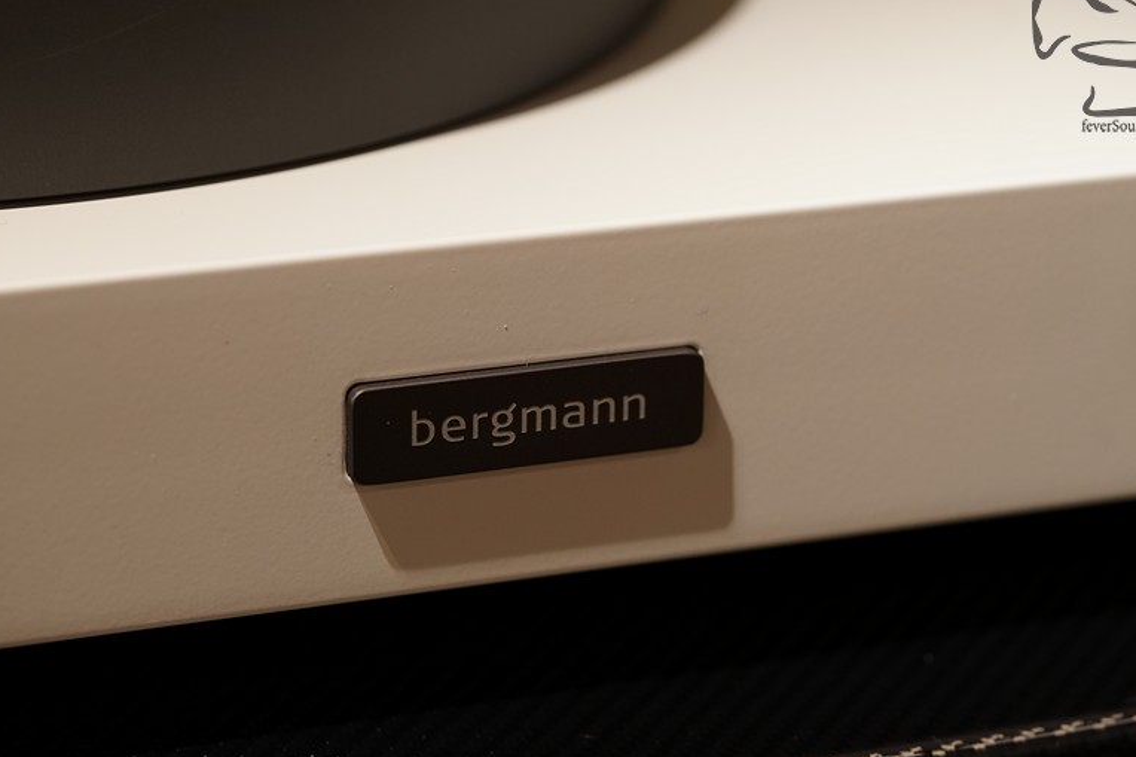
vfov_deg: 12.9
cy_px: 351
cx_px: 558
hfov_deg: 19.3
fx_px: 3344
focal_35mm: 106
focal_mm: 90
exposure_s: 1/15
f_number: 4
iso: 800
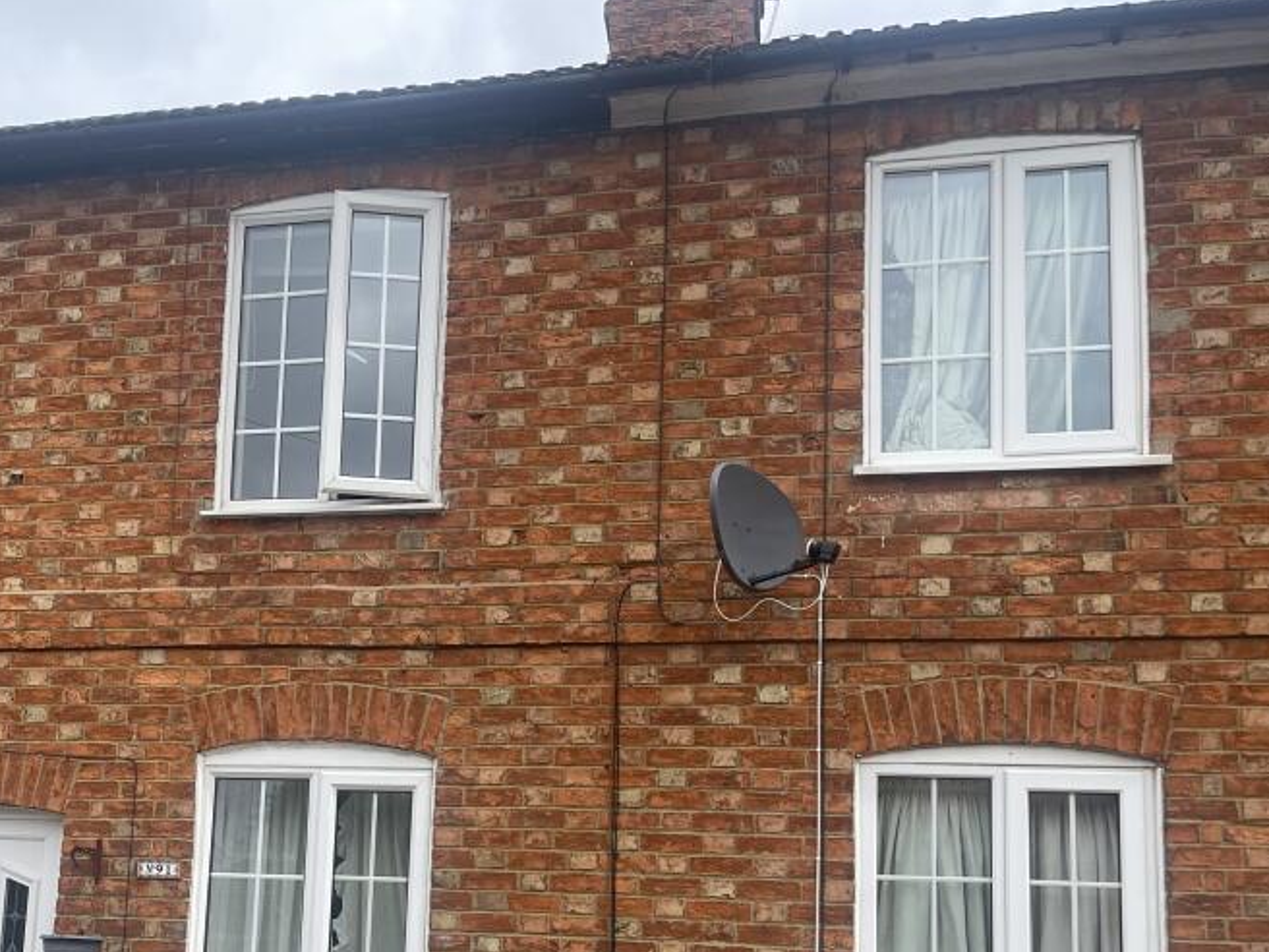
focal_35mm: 39
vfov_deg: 35.9
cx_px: 385
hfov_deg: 46.8
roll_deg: -3.1
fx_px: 1430
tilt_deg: +7.5
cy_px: 720
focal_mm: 5.1
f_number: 1.6
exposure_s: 1/2012
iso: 32
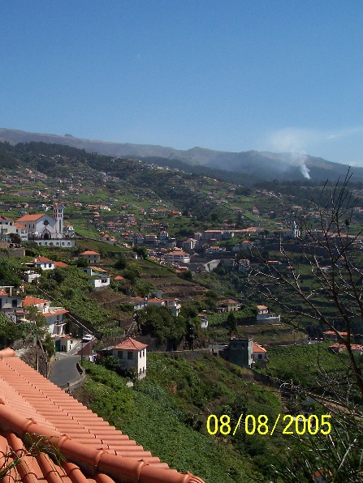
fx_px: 713
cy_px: 242
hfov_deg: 27.6
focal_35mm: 51
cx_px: 40
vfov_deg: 37.5
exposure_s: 1/1000
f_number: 4.8
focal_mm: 8
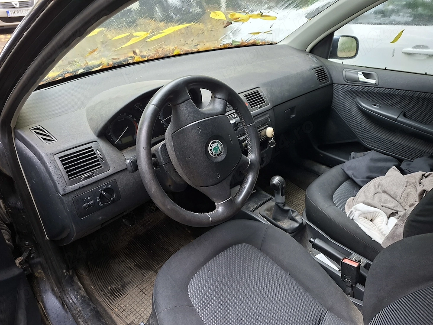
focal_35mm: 23
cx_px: 216
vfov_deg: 58.9
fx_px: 288
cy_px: 162
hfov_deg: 73.9
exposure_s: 1/40
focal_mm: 5.54
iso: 320
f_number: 1.8
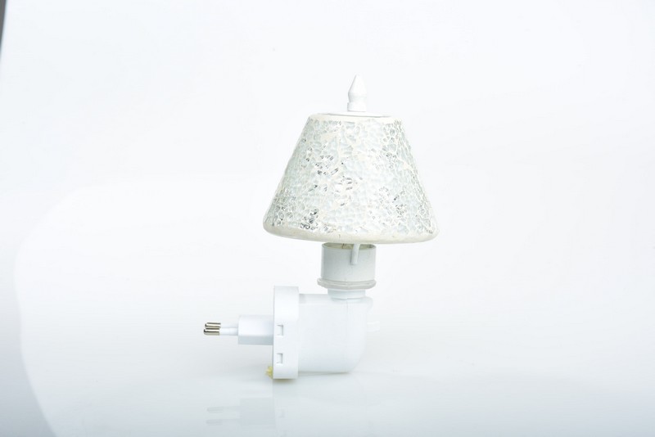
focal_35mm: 85
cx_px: 328
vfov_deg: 16.1
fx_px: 1547
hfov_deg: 23.9
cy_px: 218
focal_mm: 85
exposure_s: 1/200
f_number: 16
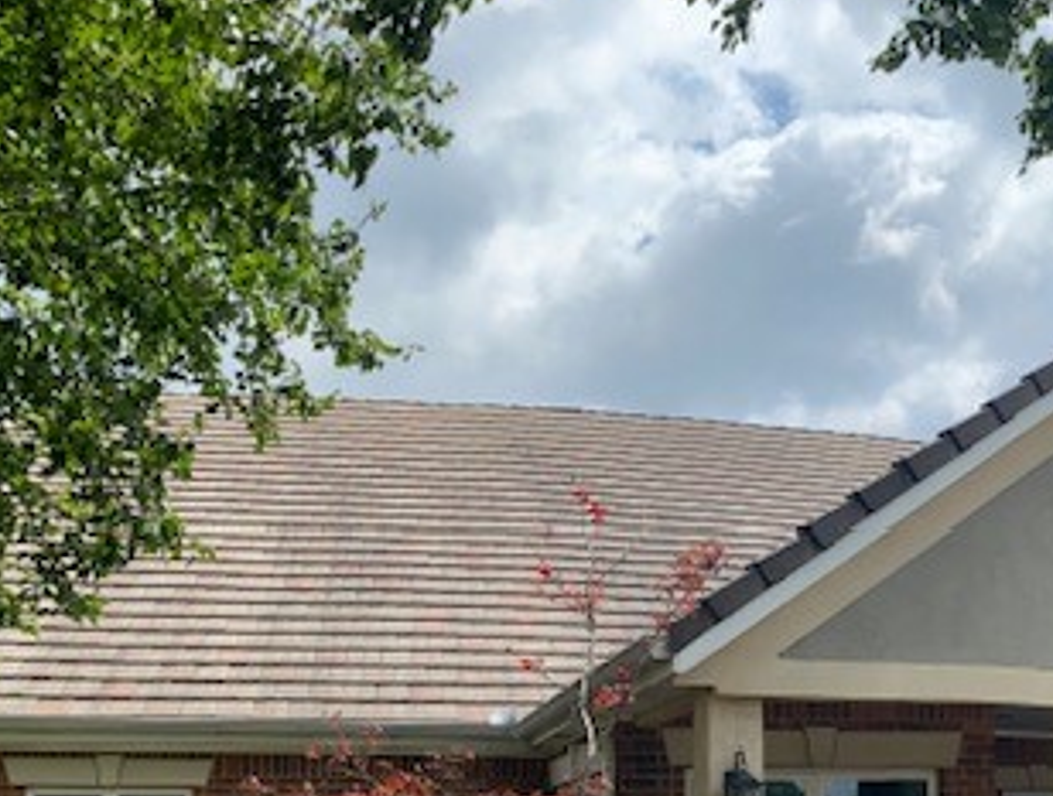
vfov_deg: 26.3
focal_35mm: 54
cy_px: 721
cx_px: 913
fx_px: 1648
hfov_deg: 33.8
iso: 32
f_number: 1.8
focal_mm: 4.25
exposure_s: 1/2410
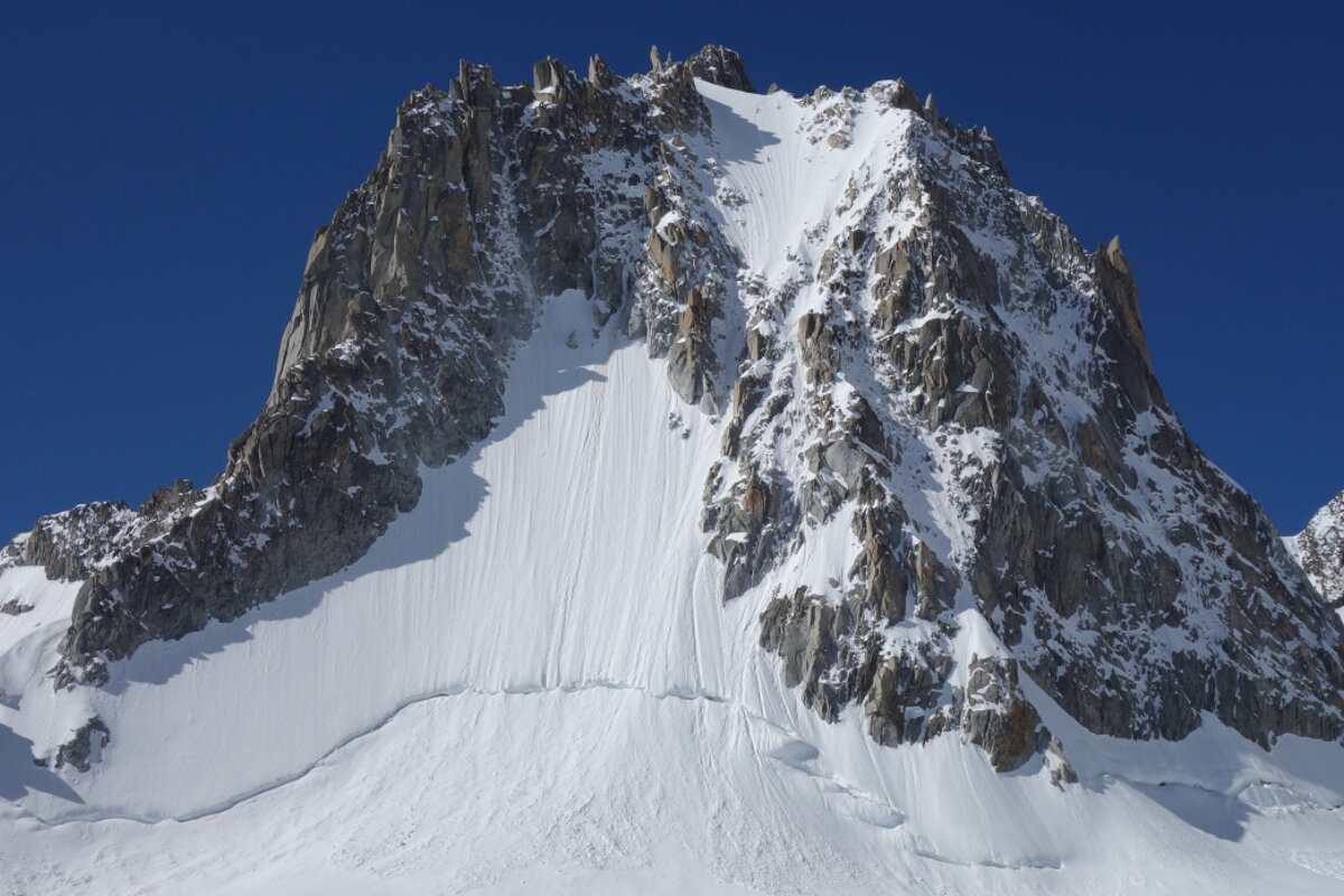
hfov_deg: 47.4
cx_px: 672
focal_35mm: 41
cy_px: 448
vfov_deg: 32.6
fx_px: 1531
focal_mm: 15.1
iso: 125
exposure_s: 1/800
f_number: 7.1
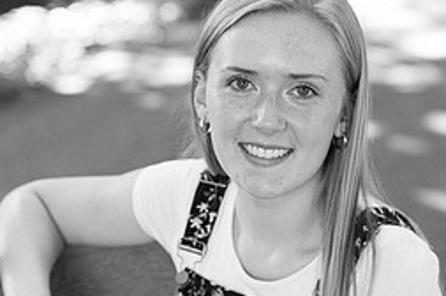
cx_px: 212
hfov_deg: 14.1
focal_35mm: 146
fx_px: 1806
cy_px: 215
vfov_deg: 9.4
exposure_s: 1/200
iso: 640
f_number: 3.5
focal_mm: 82
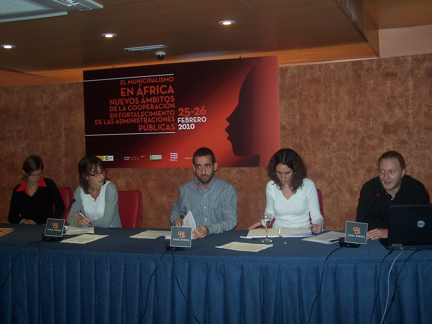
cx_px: 216
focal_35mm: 43
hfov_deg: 43.9
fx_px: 537
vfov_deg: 33.6
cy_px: 162
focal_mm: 7.1
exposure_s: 1/60
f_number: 2.8
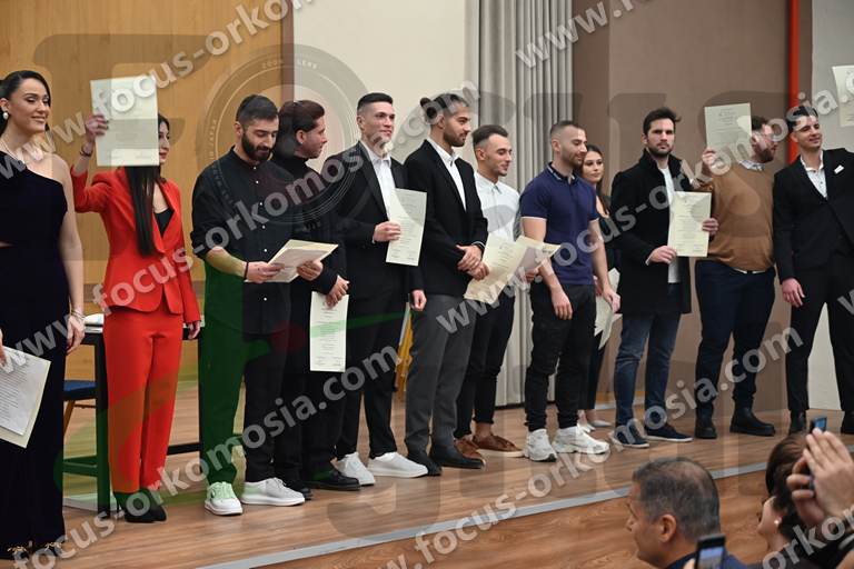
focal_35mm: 70
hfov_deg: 28.8
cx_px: 427
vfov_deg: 19.5
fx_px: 1660
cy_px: 284
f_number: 4
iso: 1100
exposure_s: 1/80
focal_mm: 70
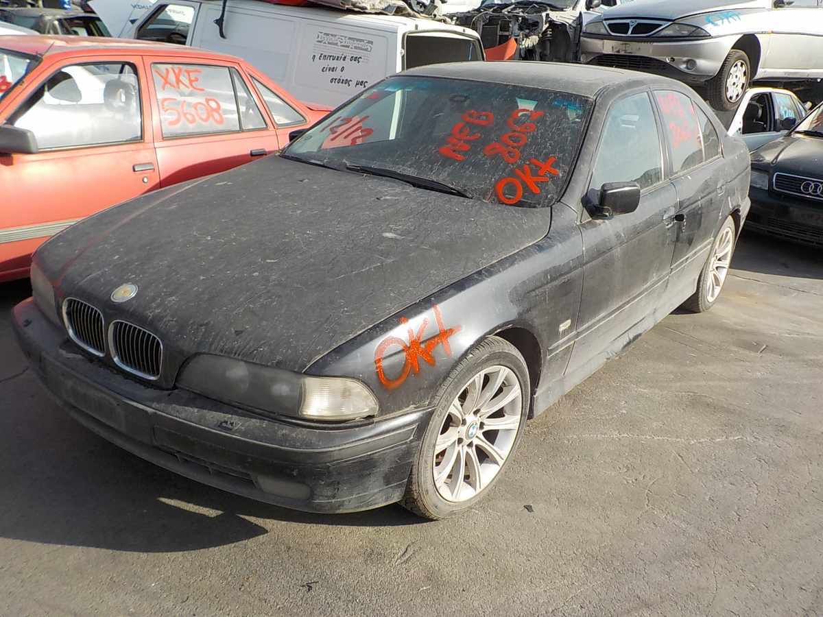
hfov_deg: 60.0
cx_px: 412
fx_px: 713
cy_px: 308
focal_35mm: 30
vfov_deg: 46.8
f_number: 3.3
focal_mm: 4.1
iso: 125
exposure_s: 1/800
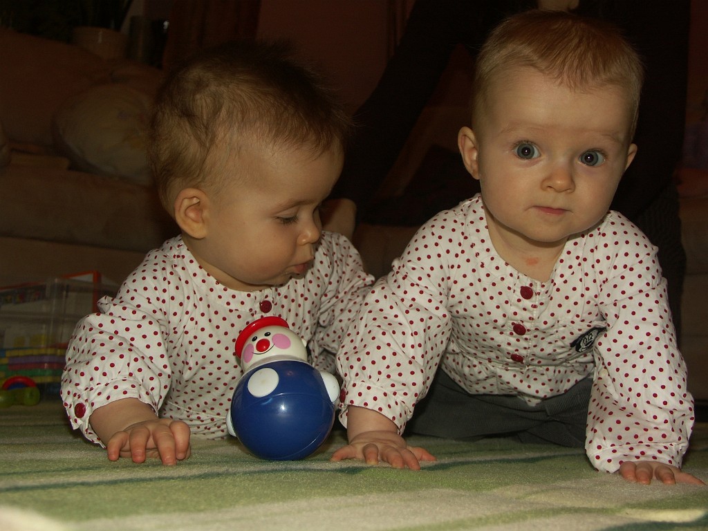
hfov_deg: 41.2
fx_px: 941
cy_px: 266
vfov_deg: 31.5
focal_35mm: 46
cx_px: 354
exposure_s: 1/50
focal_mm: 11.76
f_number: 2.8
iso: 64
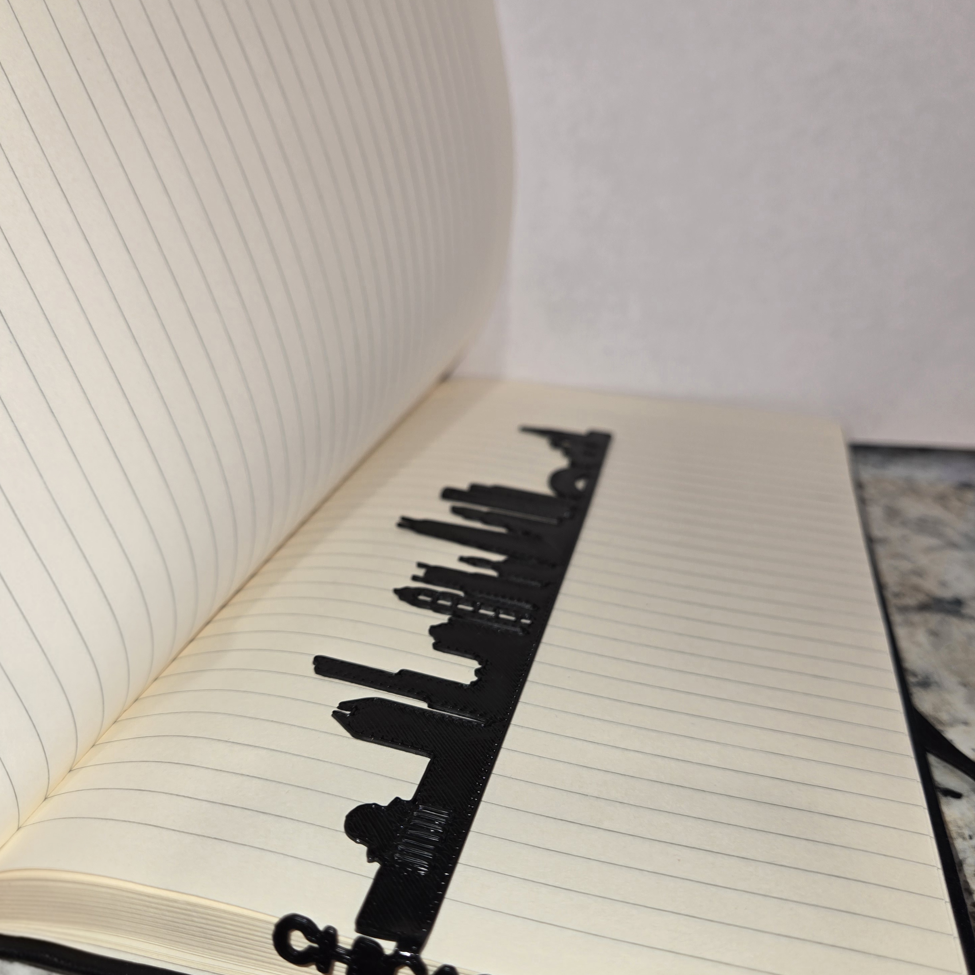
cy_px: 554
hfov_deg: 57.3
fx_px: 892
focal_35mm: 28
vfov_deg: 57.1
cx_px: 497
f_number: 1.8
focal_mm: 5.4
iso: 32
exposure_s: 1/60.2
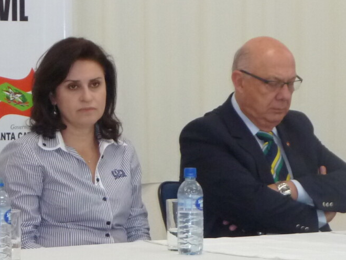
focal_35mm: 191
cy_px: 158
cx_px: 23
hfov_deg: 10.3
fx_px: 1909
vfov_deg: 7.8
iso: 250
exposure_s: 1/30
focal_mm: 10.3
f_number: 4
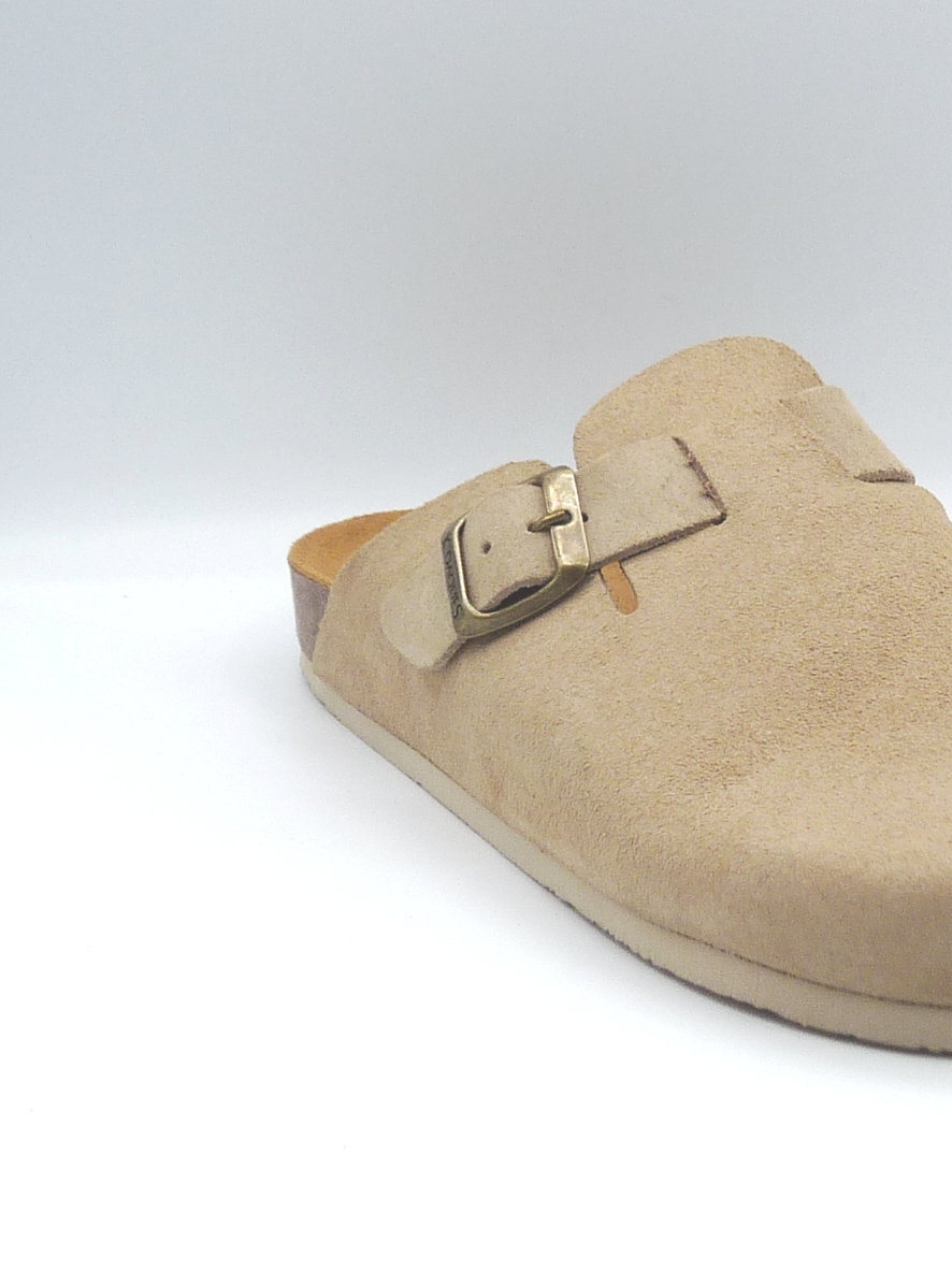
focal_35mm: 65
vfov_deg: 29.8
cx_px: 782
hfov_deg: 22.2
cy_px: 626
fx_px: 2384
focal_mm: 4.8
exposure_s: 1/200
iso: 100
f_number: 5
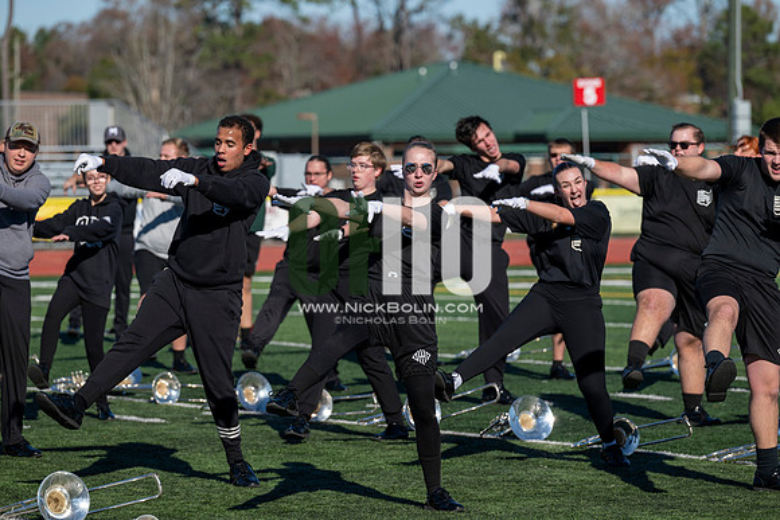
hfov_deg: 10.3
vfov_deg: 6.9
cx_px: 390
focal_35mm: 200
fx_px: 4334
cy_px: 260
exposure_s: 1/2000
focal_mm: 200
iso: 200
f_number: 5
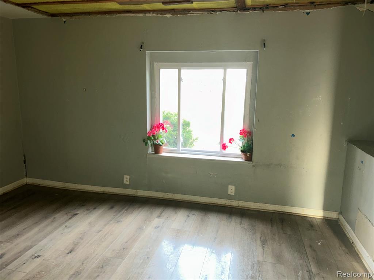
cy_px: 140
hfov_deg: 67.3
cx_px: 187
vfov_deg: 53.1
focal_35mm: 26
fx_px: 281
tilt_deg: -9.5
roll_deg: -0.3
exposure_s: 1/18
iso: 32
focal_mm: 5.7
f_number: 1.5
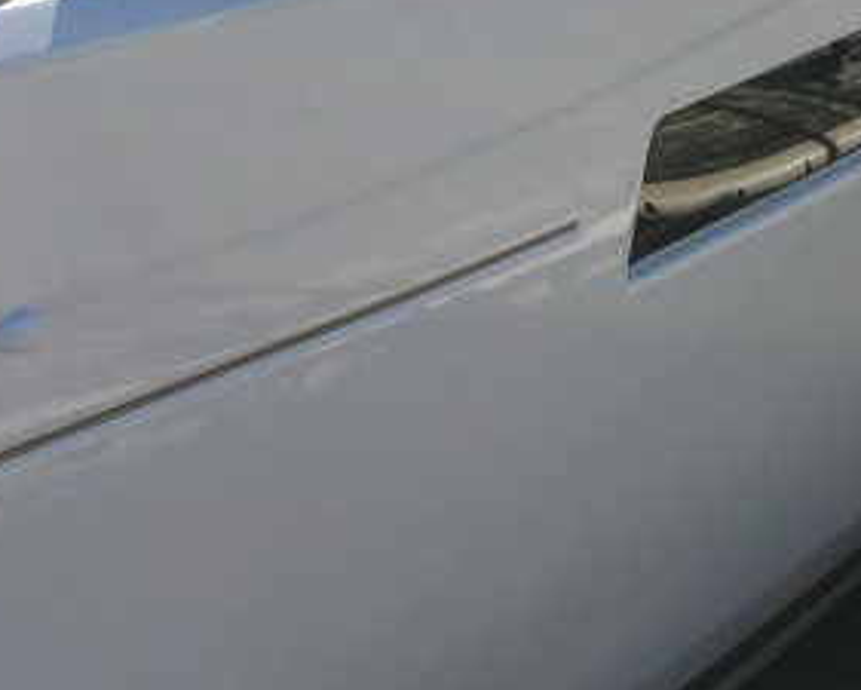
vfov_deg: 14.6
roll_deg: -2.7
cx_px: 493
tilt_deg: -12.7
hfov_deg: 18.6
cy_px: -89
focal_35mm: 103
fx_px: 2626
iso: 25
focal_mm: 4.15
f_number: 2.2
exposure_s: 1/2564
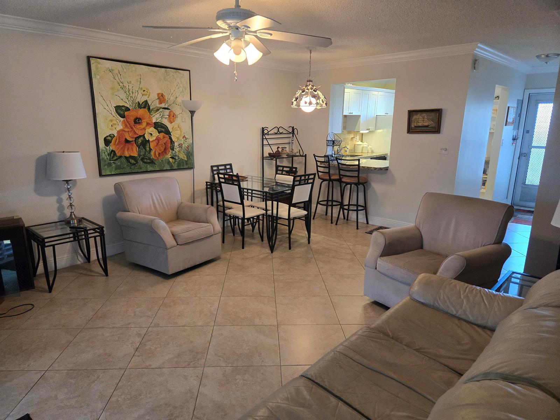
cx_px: 280
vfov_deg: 58.9
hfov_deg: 73.9
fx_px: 372
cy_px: 210
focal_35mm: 23
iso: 500
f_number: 1.8
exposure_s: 1/120
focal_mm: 5.4
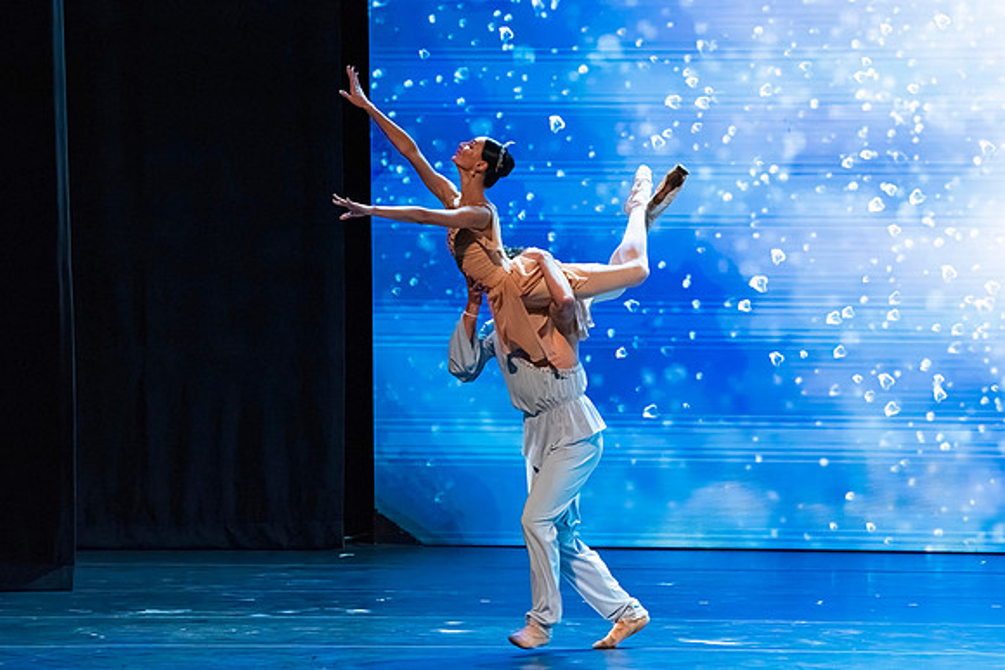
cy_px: 339
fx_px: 9606
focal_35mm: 344
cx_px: 574
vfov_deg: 4.0
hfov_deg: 6.0
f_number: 5.6
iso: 6400
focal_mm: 300
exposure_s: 1/400
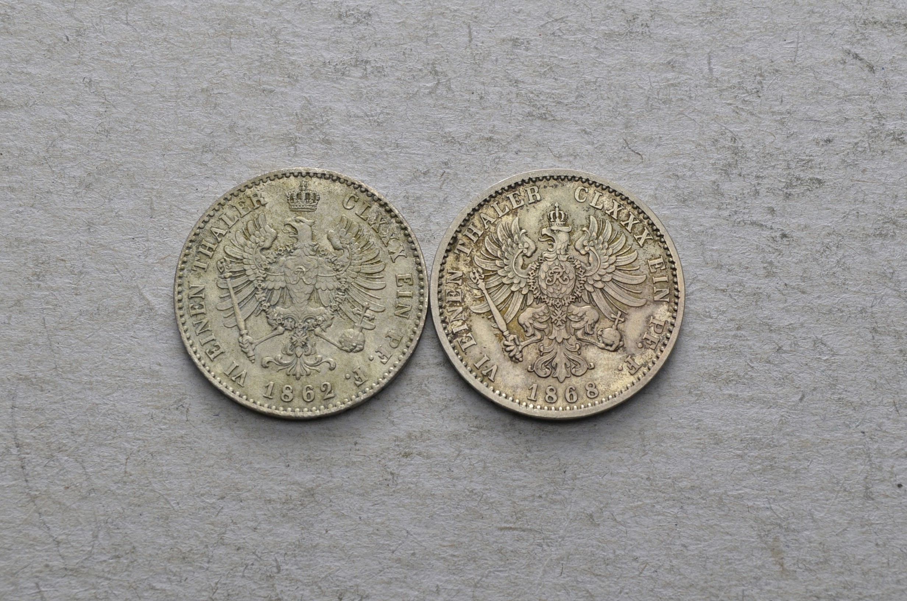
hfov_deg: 24.7
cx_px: 454
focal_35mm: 82
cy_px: 300
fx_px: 2074
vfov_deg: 16.5
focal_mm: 55
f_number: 14
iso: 400
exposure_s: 1/250
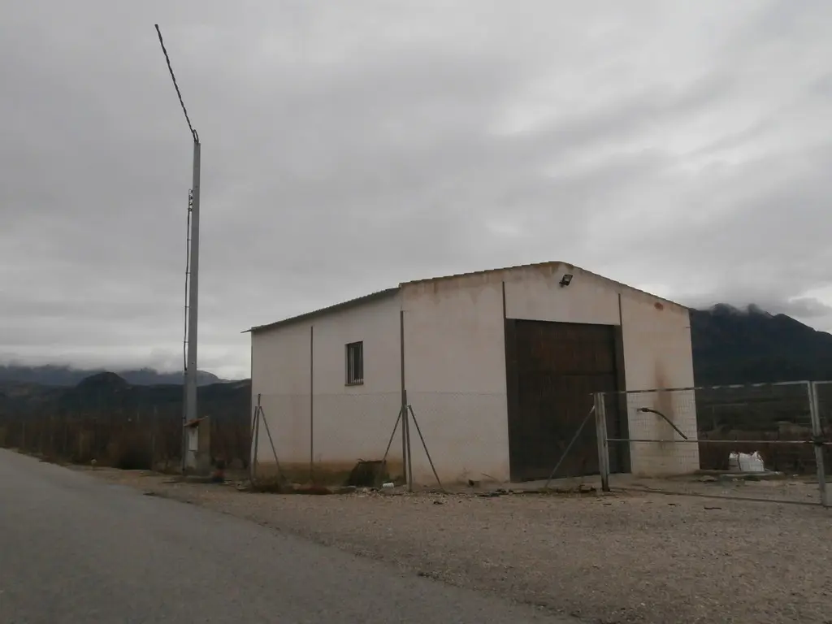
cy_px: 312
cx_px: 416
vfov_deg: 46.8
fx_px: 721
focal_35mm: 30
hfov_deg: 60.0
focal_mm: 5.36
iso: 320
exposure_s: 1/500
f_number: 3.5
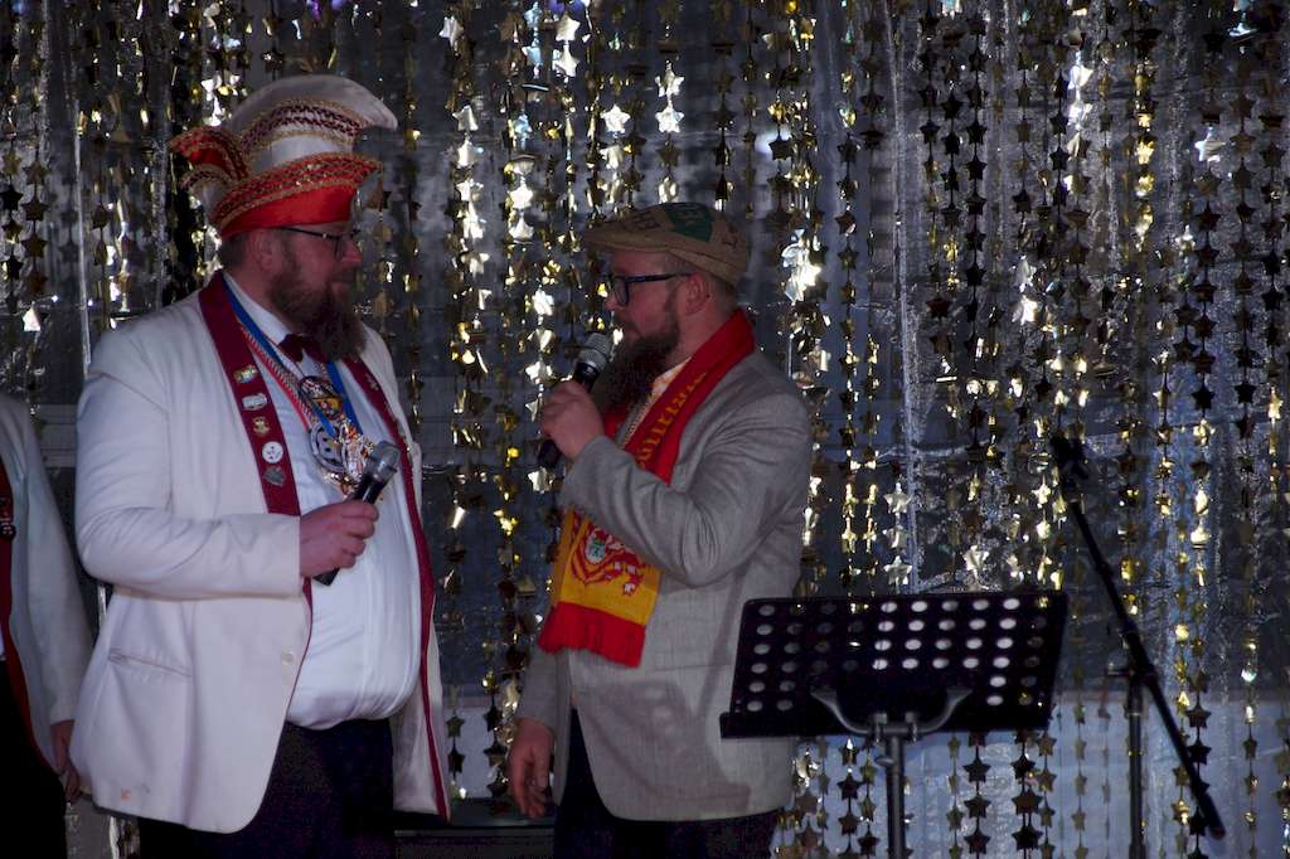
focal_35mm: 202
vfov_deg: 6.8
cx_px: 645
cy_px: 430
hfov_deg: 10.2
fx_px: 7254
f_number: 5.6
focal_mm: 135
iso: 1000
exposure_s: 1/60
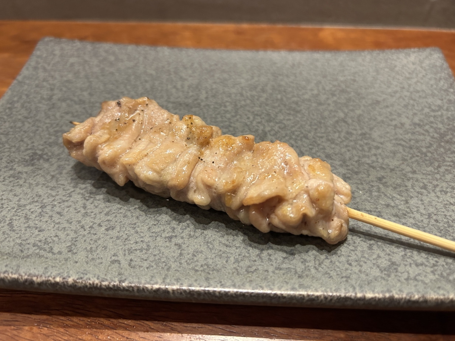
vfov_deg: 51.3
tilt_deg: -43.7
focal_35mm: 27
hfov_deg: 65.3
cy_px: 167
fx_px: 355
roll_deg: +0.9
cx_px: 225
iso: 320
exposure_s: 1/50
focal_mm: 5.7
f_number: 1.5
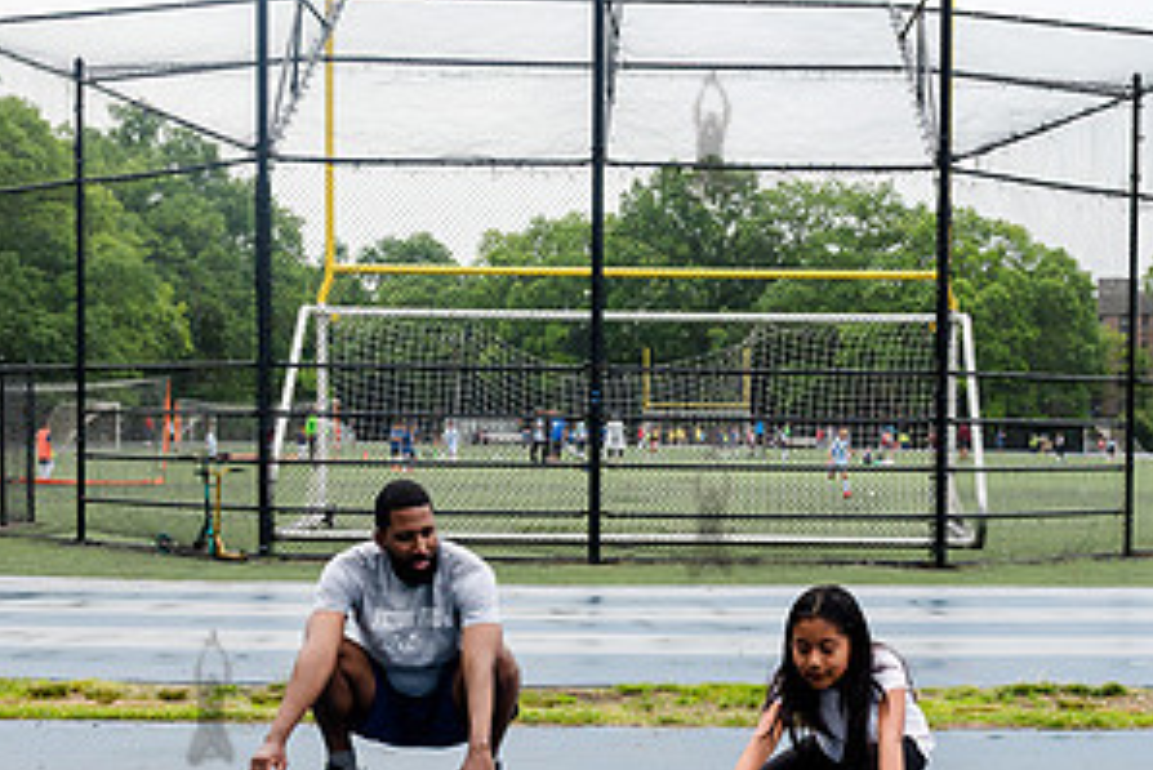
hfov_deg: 29.5
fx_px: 2179
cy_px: 571
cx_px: 708
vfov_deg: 19.9
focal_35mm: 68
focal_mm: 32
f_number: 4.5
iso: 400
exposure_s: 1/1600
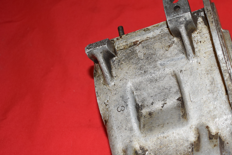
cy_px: 113
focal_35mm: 64
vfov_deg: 21.1
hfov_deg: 31.1
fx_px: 411
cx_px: 164
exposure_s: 1/160
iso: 640
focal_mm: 25
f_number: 5
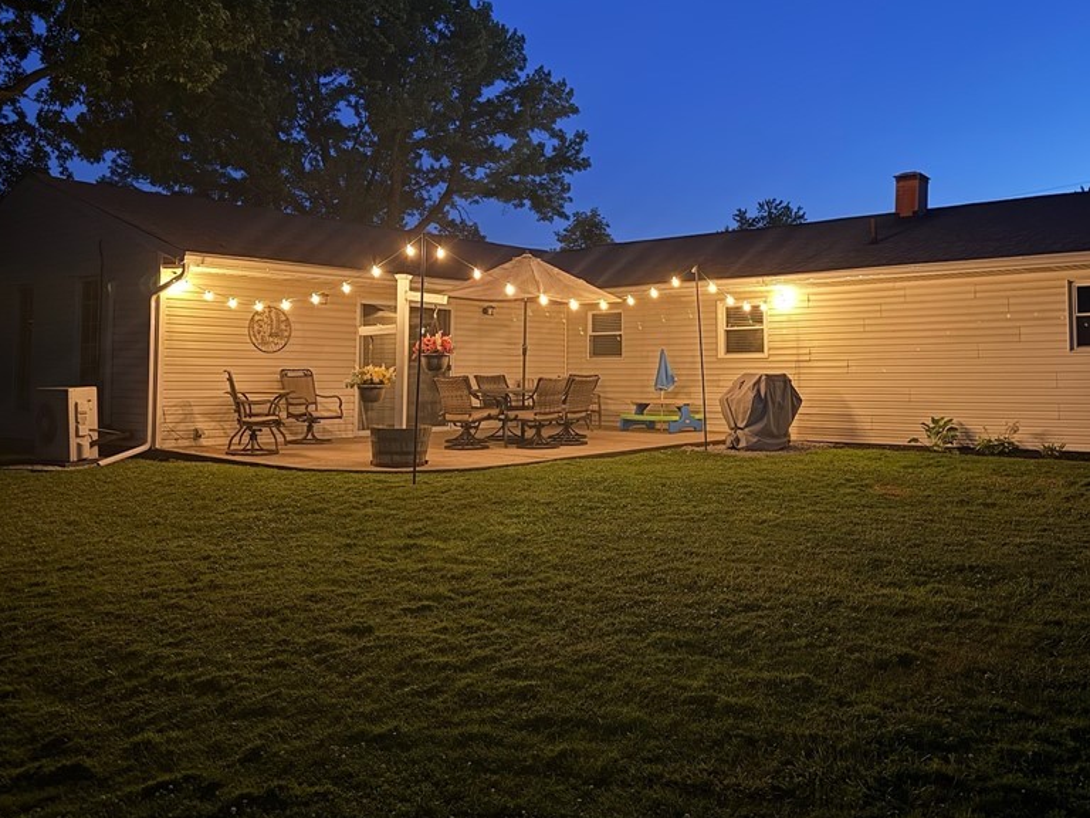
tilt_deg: +3.8
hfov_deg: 56.4
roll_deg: +0.1
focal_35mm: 32
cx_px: 647
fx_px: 1008
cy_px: 310
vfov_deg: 43.8
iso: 2000
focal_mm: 6.76
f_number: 1.78
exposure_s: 1/9
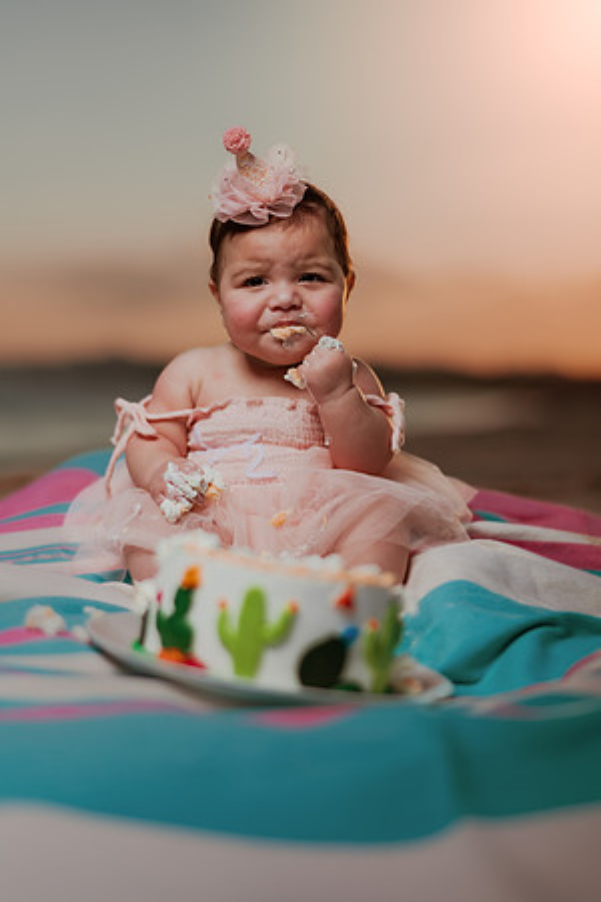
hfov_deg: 23.4
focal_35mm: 58
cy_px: 451
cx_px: 300
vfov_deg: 34.5
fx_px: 1452
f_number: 1.8
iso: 100
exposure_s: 1/8000
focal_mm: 58
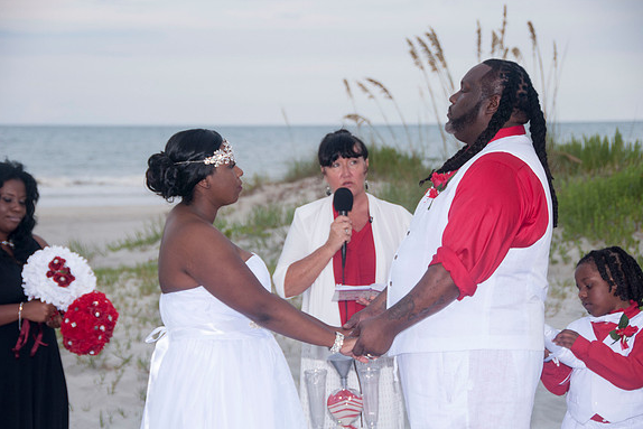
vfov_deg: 12.9
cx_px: 323
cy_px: 214
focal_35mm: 106
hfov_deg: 19.3
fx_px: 1894
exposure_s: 1/125
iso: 200
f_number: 5.6
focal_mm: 70
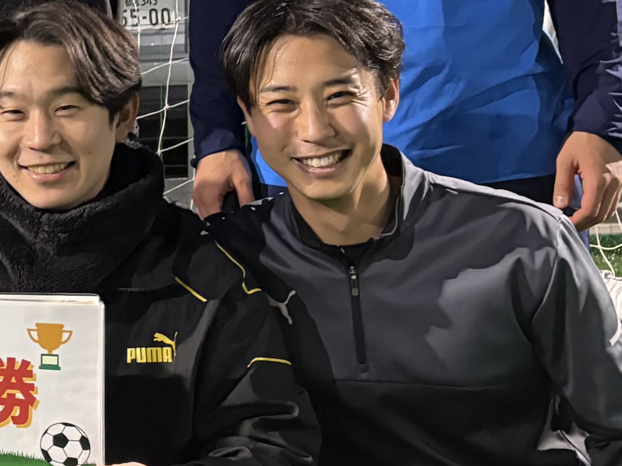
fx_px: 1689
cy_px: 98
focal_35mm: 94
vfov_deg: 15.6
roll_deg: +0.6
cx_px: -301
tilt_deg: -5.0
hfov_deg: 18.6
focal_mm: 5.96
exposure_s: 1/33
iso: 500
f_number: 1.6
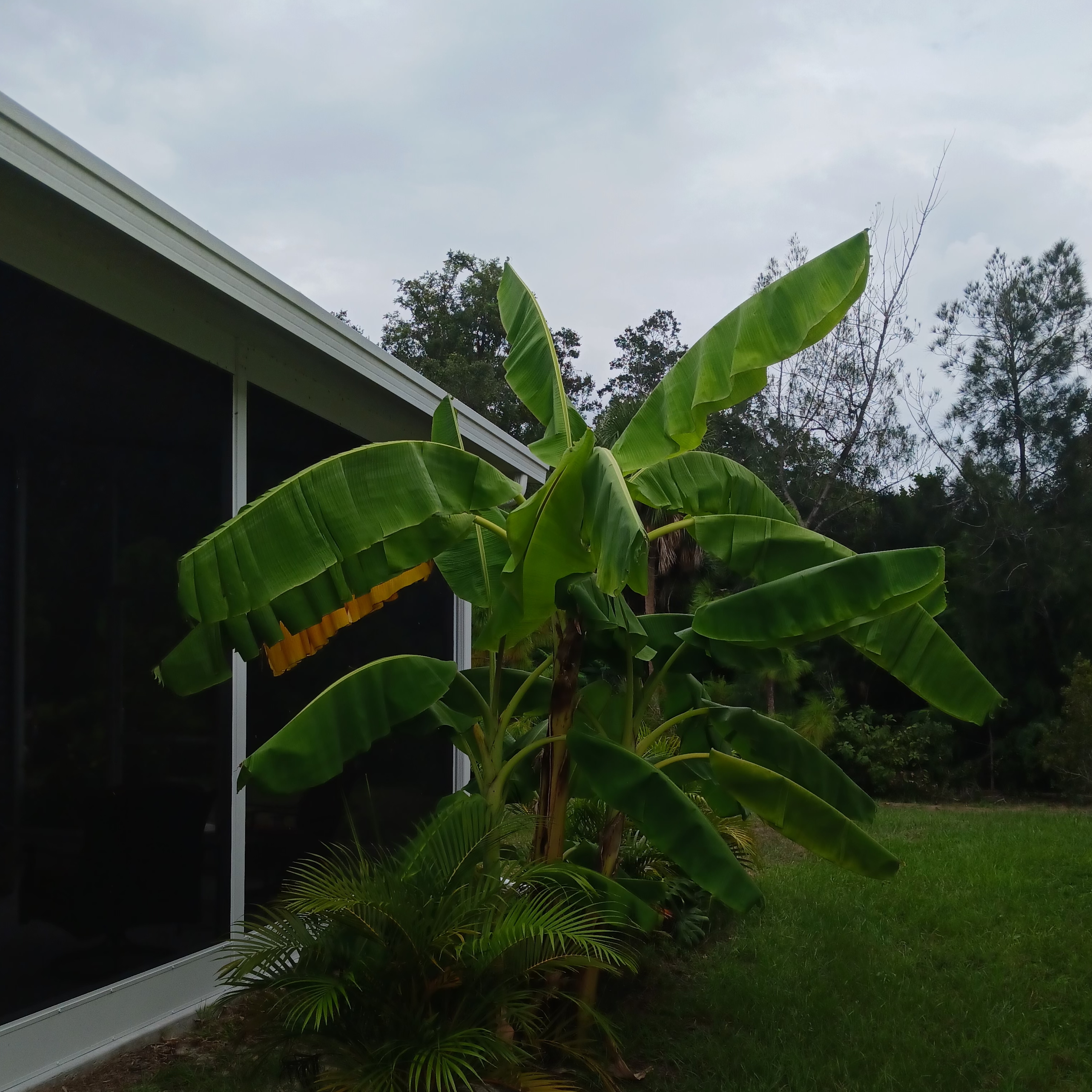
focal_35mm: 32
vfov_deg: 50.5
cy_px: 689
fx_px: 1142
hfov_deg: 51.1
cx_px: 547
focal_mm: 4
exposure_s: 1/455
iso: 20
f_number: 1.8
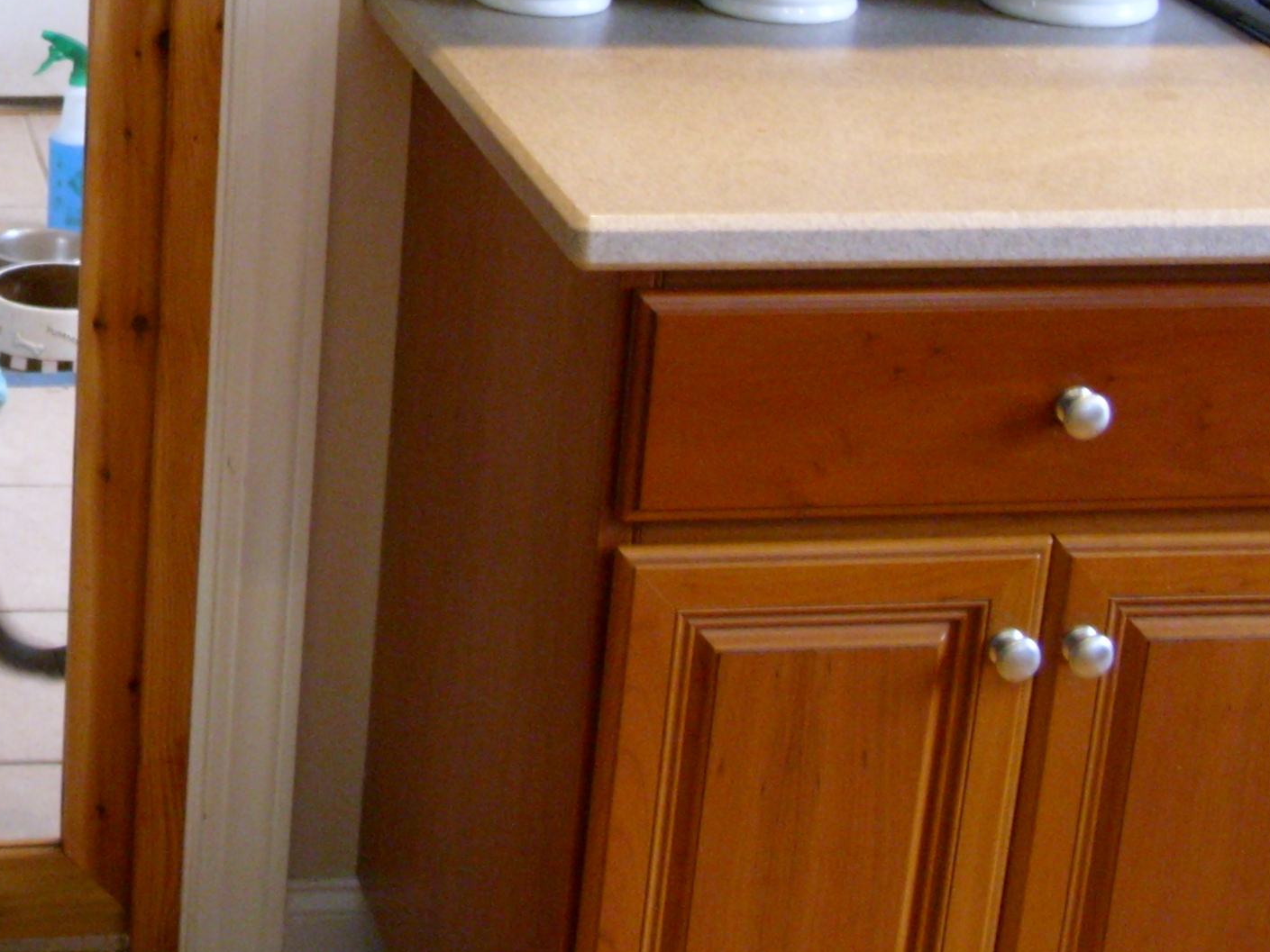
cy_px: 76
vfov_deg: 16.5
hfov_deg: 21.0
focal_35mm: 88
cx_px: -187
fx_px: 3229
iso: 300
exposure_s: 1/8
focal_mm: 6.3
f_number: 2.8
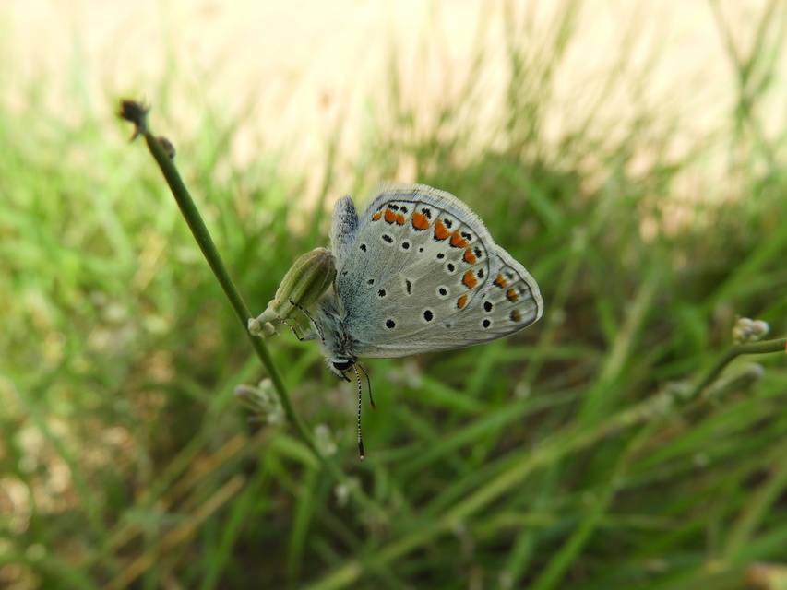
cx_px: 394
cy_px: 295
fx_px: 682
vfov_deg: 46.8
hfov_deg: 60.0
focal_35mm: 30
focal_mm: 5.4
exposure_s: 1/500
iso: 100
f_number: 3.5
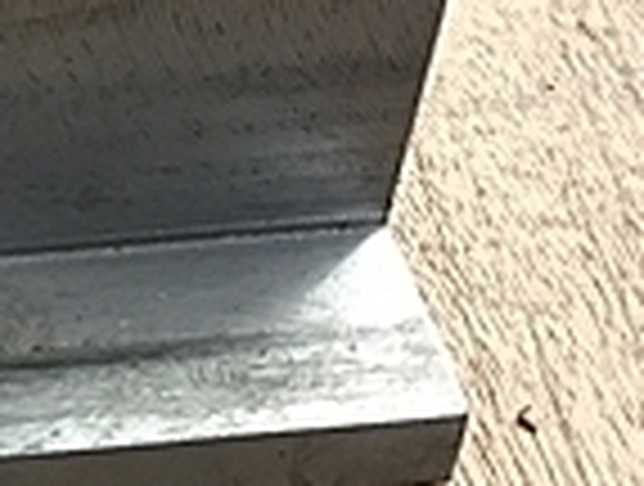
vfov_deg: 11.9
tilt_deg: -40.4
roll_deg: +1.7
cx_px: -342
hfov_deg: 14.6
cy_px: 270
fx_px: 2331
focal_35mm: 125
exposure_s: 1/15
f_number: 1.8
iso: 40
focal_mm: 3.99
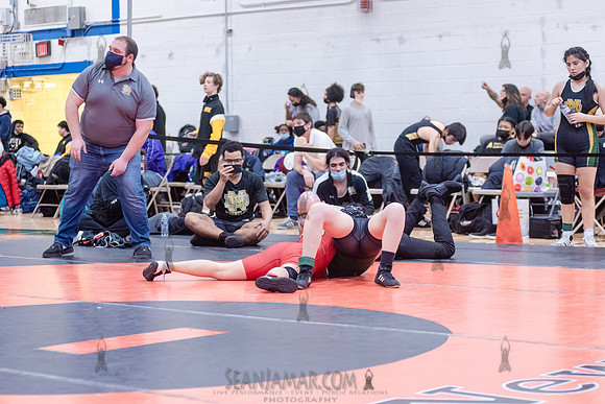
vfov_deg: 15.5
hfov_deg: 23.1
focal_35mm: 88
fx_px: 1480
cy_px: 202
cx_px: 302
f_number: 3.5
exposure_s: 1/250
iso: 4000
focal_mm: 80
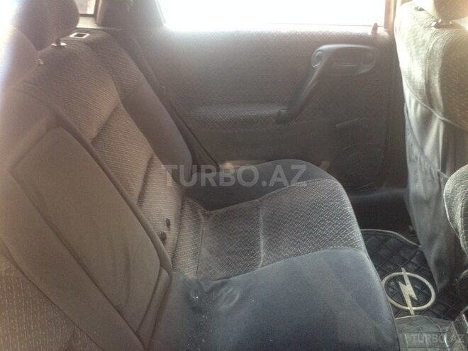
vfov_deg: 42.9
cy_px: 176
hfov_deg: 55.4
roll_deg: +0.6
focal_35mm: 33
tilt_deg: -29.2
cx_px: 234
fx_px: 446
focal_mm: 4.12
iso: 125
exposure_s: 1/20
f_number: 2.4
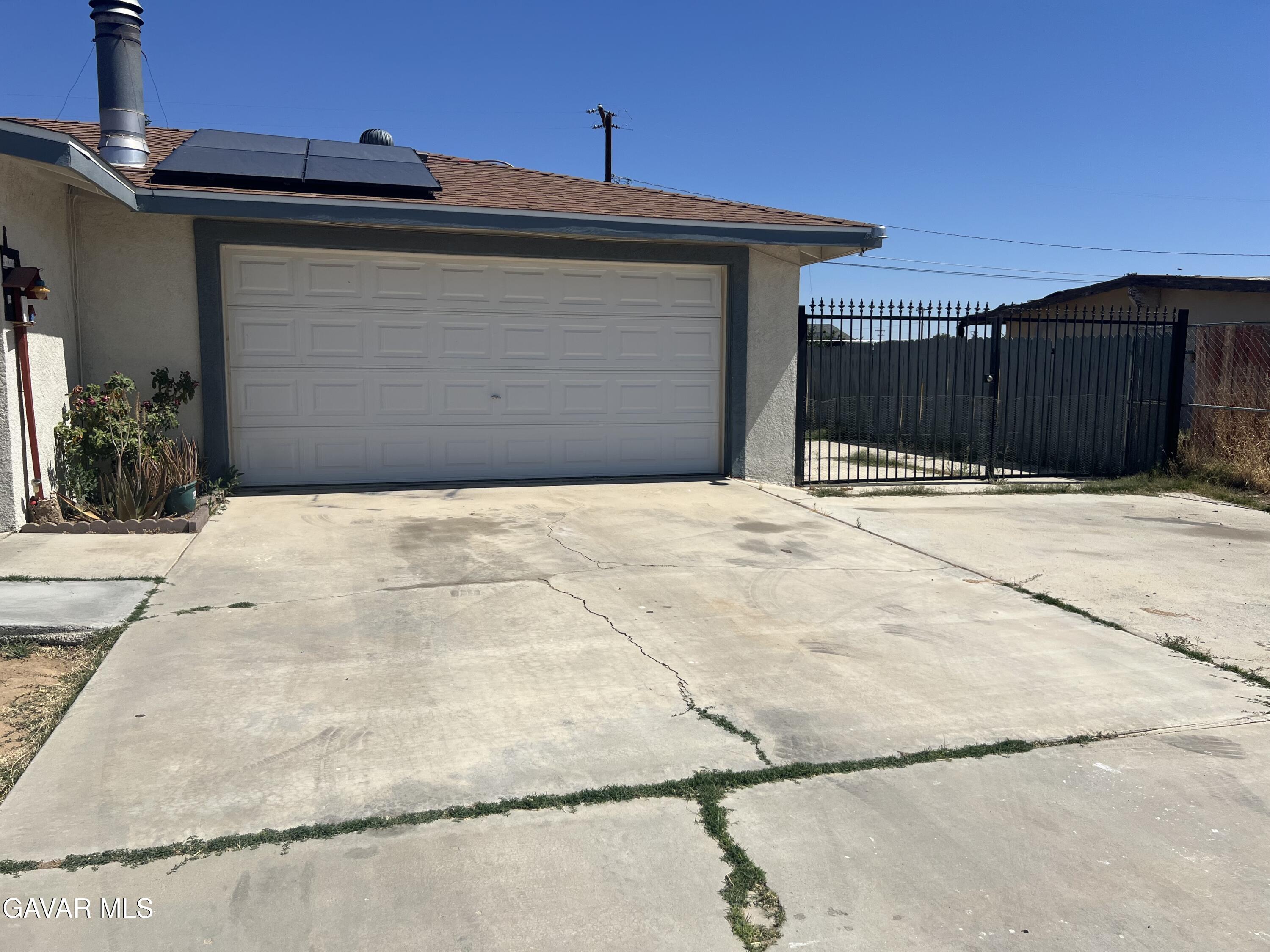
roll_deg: -0.9
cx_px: 635
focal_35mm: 26
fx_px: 954
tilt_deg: -6.3
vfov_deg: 53.1
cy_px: 476
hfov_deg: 67.3
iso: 50
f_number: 1.5
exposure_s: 1/7463
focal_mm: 5.7
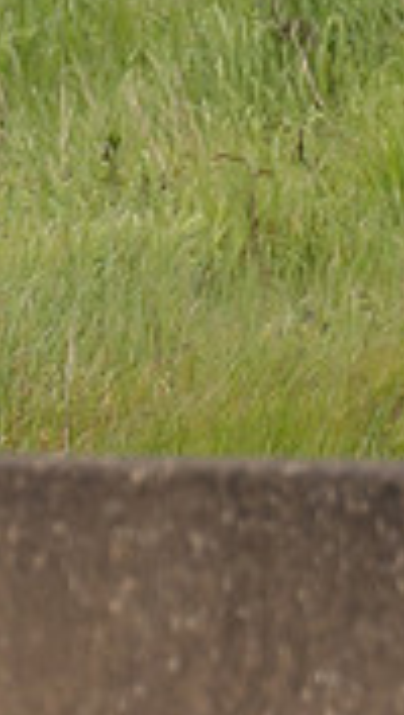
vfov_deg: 0.9
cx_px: -791
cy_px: 312
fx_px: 45896
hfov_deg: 0.5
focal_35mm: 2418
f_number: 4
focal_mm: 200
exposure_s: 1/1000
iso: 200
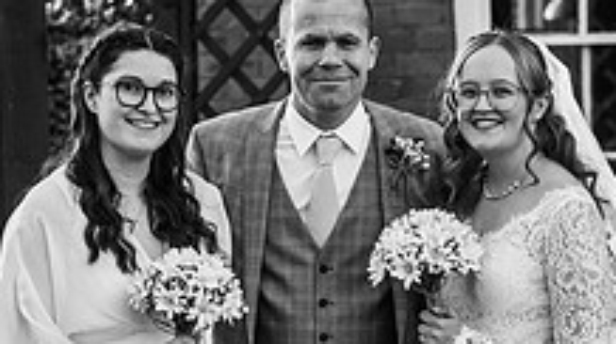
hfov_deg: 11.7
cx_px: 355
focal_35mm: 184
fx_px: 3002
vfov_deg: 6.5
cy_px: 429
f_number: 4
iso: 100
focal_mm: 85
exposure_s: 1/320
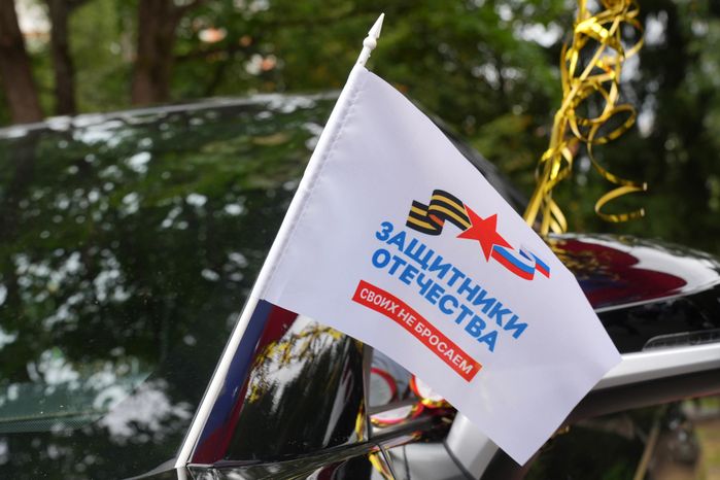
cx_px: 360
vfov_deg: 29.2
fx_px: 920
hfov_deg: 42.7
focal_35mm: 46
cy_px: 240
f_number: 7.1
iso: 400
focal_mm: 46
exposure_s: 1/200
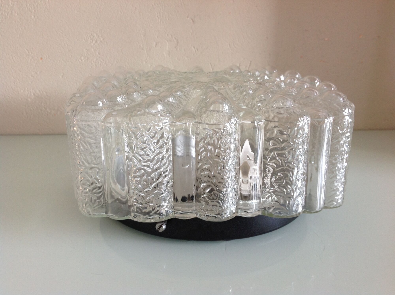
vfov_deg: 40.6
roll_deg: -0.4
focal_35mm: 35
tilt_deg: -17.2
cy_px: 148
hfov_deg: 52.7
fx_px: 399
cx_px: 198
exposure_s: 1/15
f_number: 2.4
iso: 64
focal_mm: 4.28
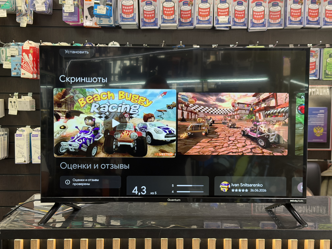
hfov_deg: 39.7
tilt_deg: -4.0
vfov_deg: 30.3
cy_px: 124
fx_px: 460
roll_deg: +0.4
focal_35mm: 48
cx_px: 166
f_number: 1.78
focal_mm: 6.76
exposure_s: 1/60
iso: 100
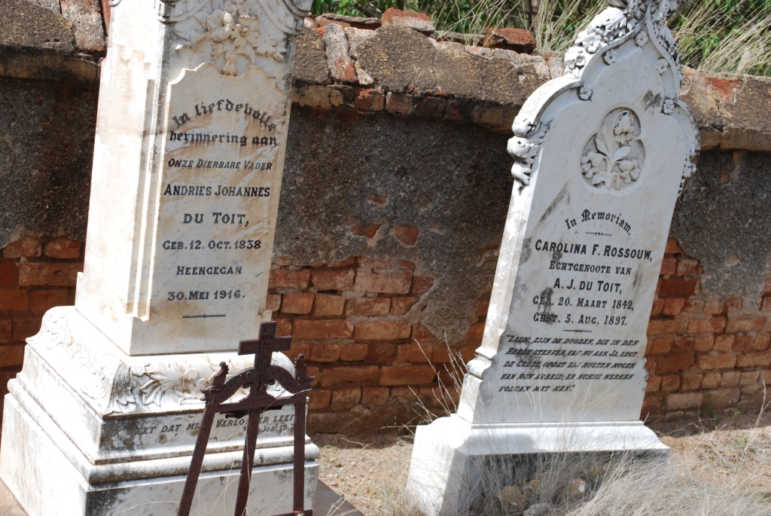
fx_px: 1286
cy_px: 258
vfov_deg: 22.7
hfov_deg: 33.4
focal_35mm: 60
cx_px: 386
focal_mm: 40
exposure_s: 1/200
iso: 100
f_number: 7.1
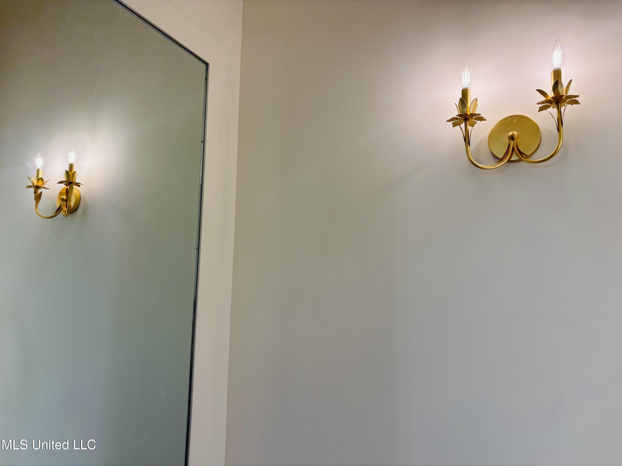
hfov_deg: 67.3
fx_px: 467
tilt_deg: +8.3
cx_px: 311
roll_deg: -1.6
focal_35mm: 26
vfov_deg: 53.1
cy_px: 233
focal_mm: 5.96
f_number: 1.6
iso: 50
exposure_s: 1/186
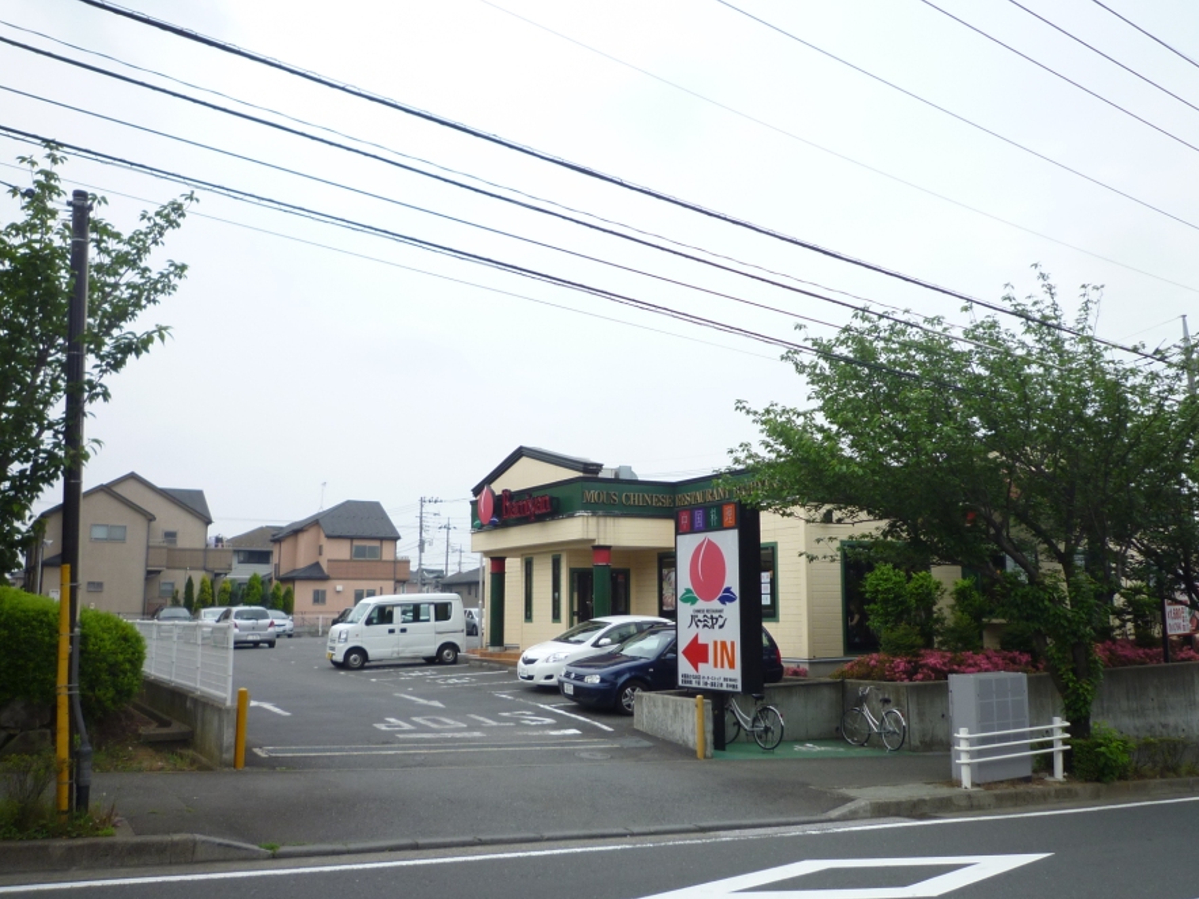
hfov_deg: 61.4
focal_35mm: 29
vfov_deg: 48.2
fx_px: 1004
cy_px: 478
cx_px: 679
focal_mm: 4.4
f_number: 3.2
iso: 80
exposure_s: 1/500
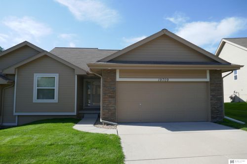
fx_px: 171
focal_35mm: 25
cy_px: 82
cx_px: 124
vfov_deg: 51.3
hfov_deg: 71.5
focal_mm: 9.1
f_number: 3.5
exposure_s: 1/1000
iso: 125
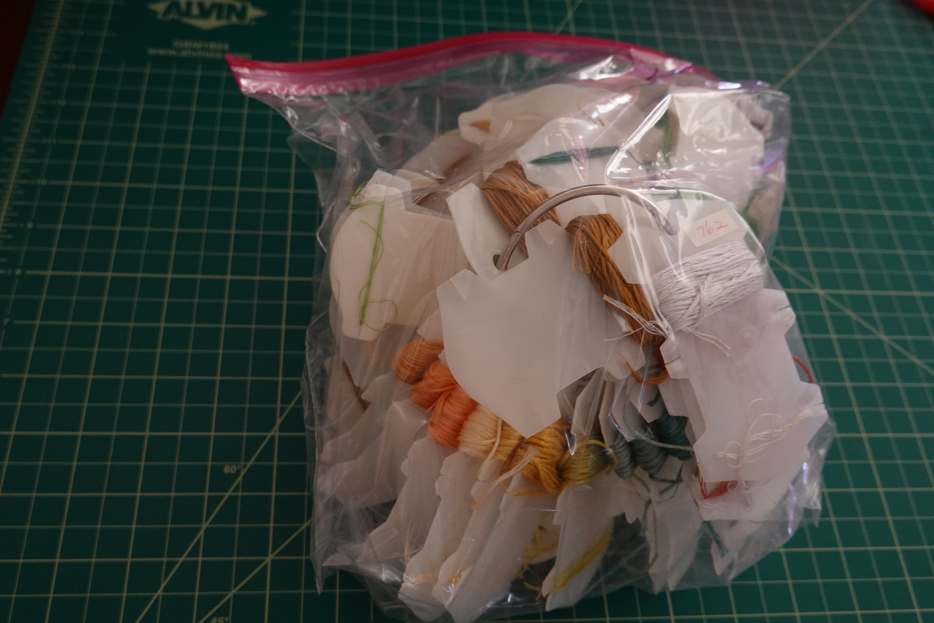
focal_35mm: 35
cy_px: 312
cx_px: 467
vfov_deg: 37.9
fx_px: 908
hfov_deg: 54.4
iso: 800
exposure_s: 1/20
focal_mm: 13.03
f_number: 3.5
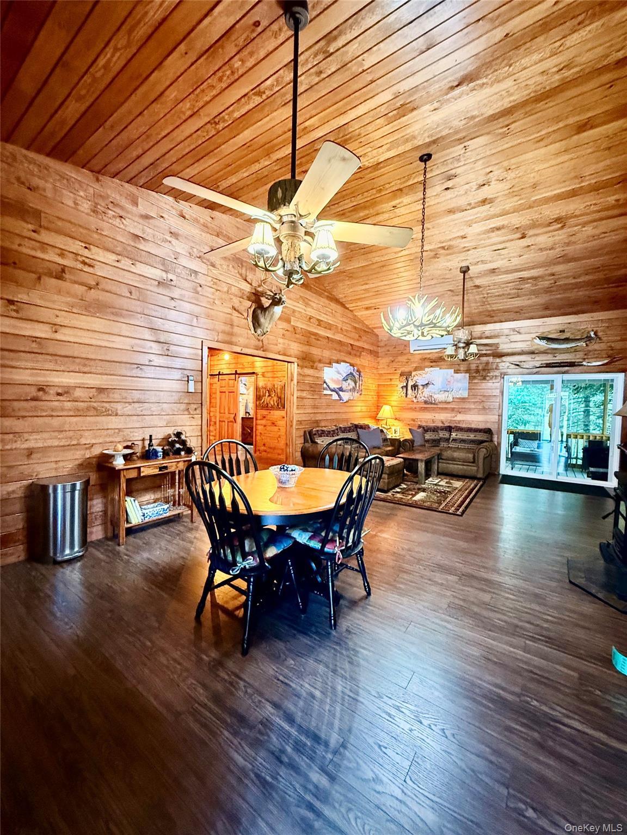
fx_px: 338
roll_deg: -1.5
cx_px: 314
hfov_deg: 85.7
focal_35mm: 14
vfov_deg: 102.1
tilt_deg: -1.4
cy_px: 418
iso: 1000
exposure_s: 1/40
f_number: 2.2
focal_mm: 2.22
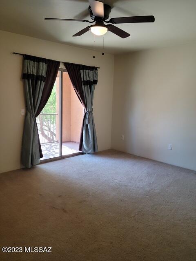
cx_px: 98
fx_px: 211
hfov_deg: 49.7
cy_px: 130
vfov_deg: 63.4
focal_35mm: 28
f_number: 2
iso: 160
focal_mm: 5.9
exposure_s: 1/60
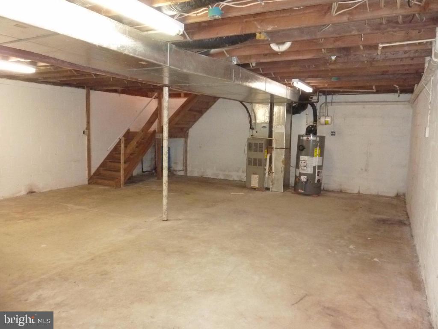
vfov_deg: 54.9
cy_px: 164
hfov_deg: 69.4
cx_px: 219
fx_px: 316
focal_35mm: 25
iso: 640
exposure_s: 1/8
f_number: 3.3
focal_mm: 4.1
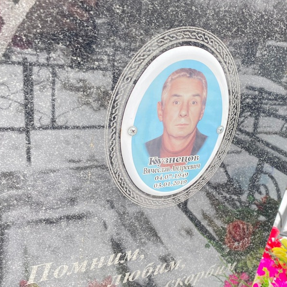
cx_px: 162
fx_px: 291
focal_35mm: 31
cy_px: 145
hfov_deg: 52.4
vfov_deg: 52.5
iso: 50
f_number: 1.8
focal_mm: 4.25
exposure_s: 1/122
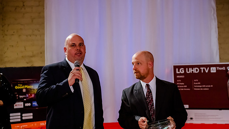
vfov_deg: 17.0
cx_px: 115
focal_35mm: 71
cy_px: 68
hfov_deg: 29.8
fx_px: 431
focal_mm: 66
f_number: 2.8
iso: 5000
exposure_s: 1/200
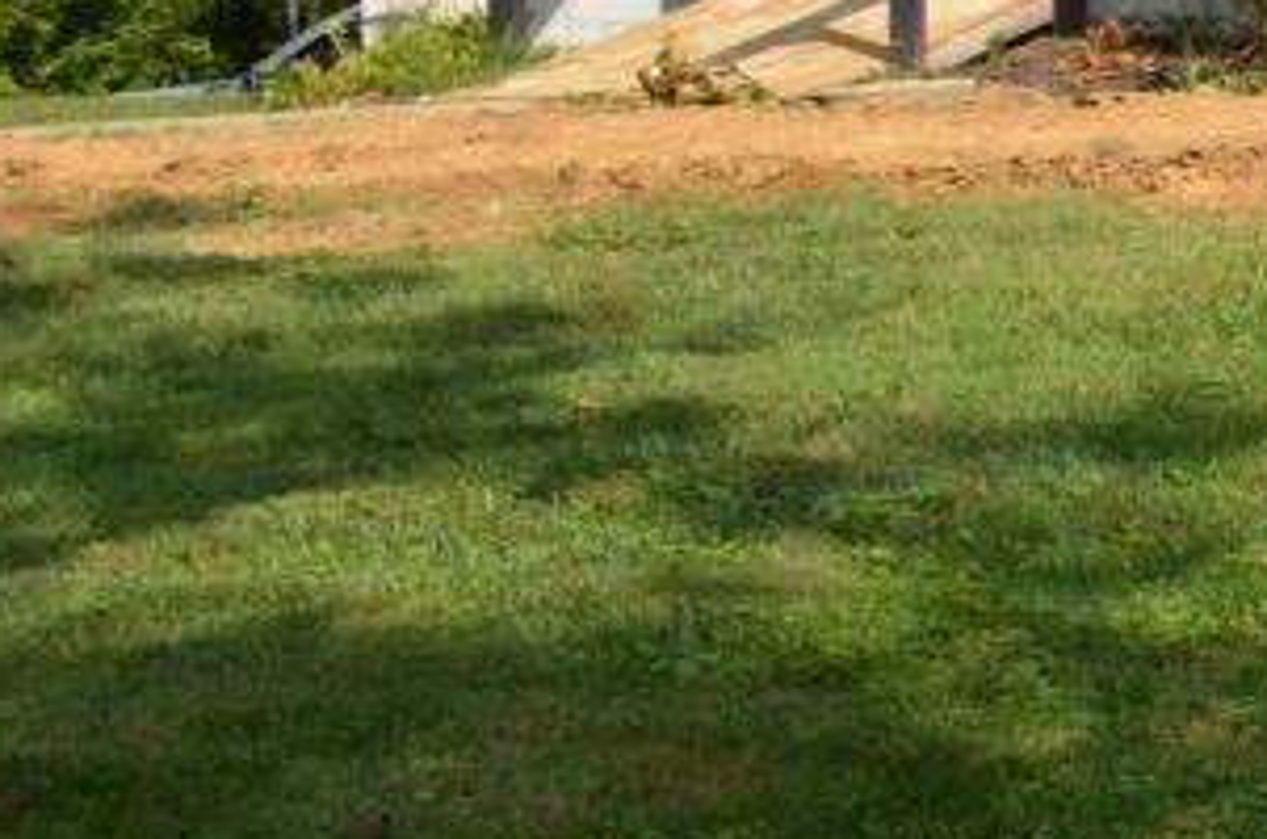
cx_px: 2924
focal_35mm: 149
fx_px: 5233
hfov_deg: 11.6
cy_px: -480
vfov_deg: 8.9
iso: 100
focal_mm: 20
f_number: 8
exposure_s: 1/250
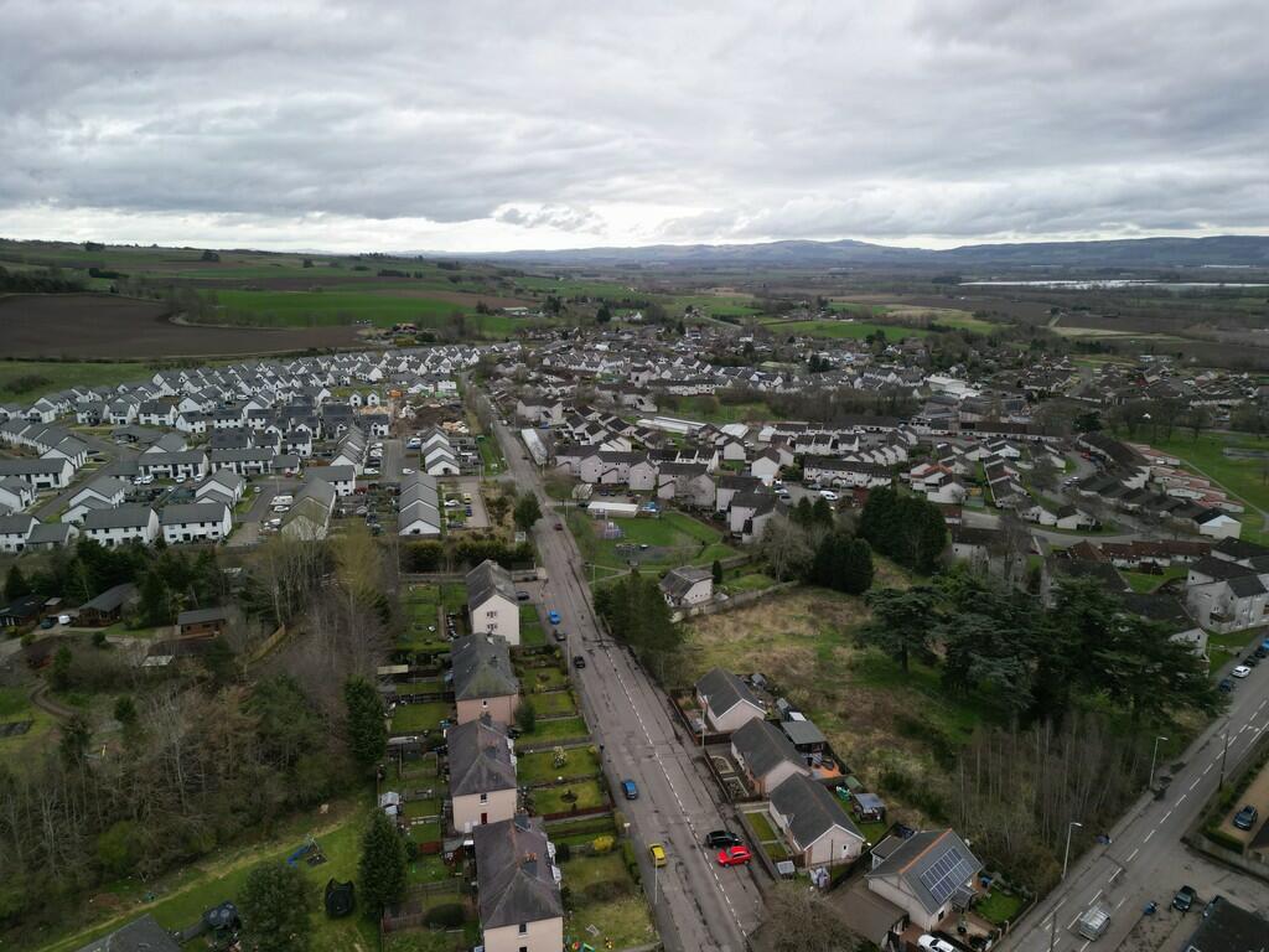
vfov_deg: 56.8
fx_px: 880
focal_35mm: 24
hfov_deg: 71.6
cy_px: 476
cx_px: 634
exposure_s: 1/180
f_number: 1.7
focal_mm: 6.72
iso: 100
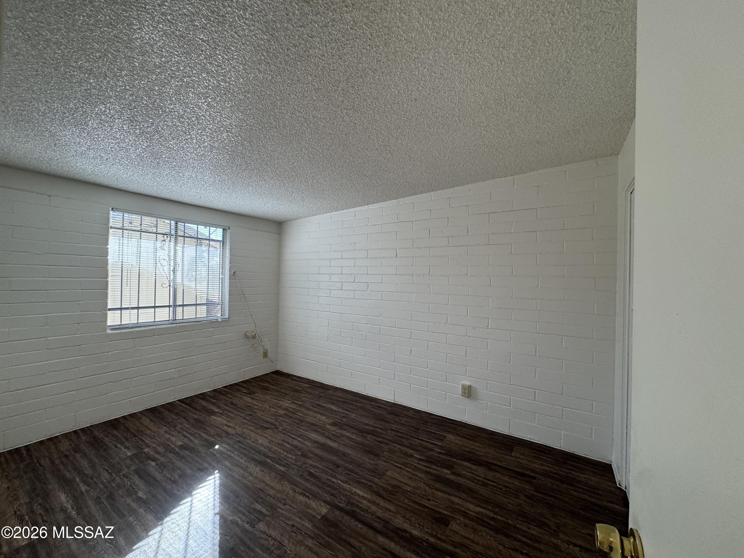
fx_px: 301
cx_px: 372
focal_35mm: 14
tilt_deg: -0.2
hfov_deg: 102.1
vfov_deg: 85.7
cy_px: 279
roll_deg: -1.2
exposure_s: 1/120
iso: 80
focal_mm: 2.22
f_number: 2.2
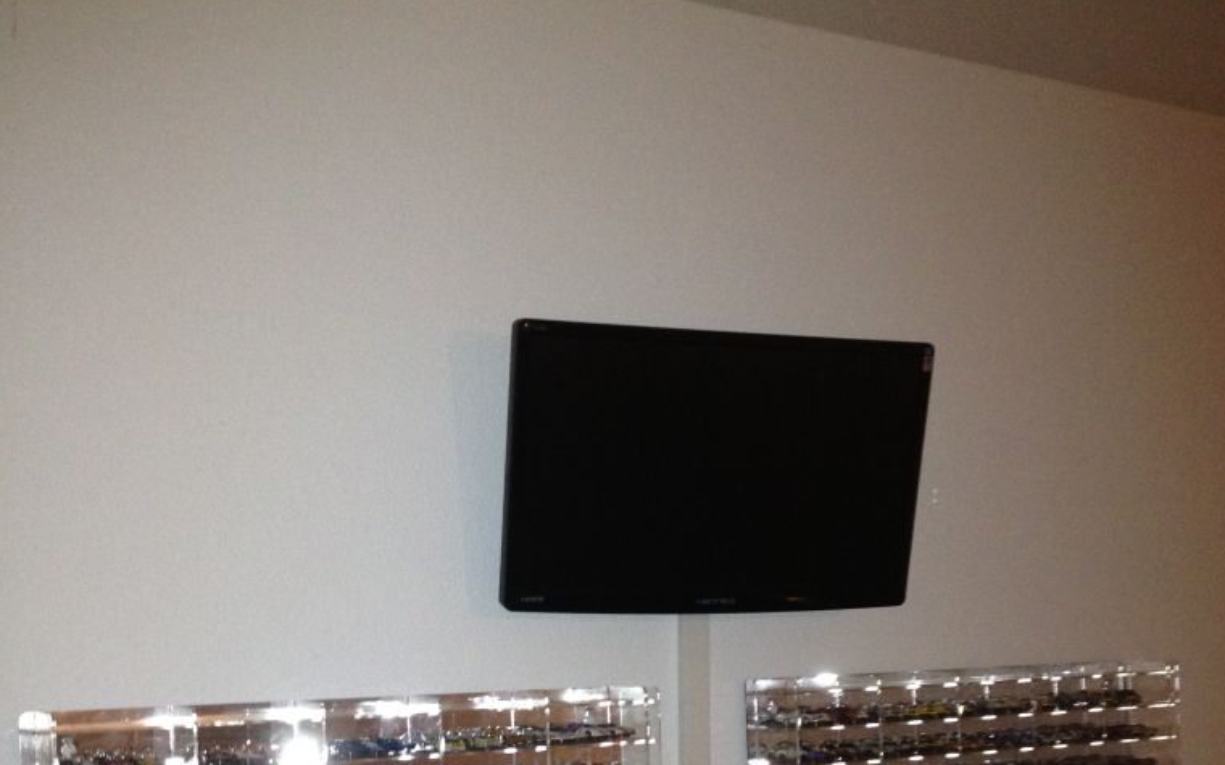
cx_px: 617
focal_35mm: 50
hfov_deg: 40.3
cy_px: 662
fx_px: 1669
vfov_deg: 25.2
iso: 250
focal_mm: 4.28
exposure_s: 1/16
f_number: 2.4
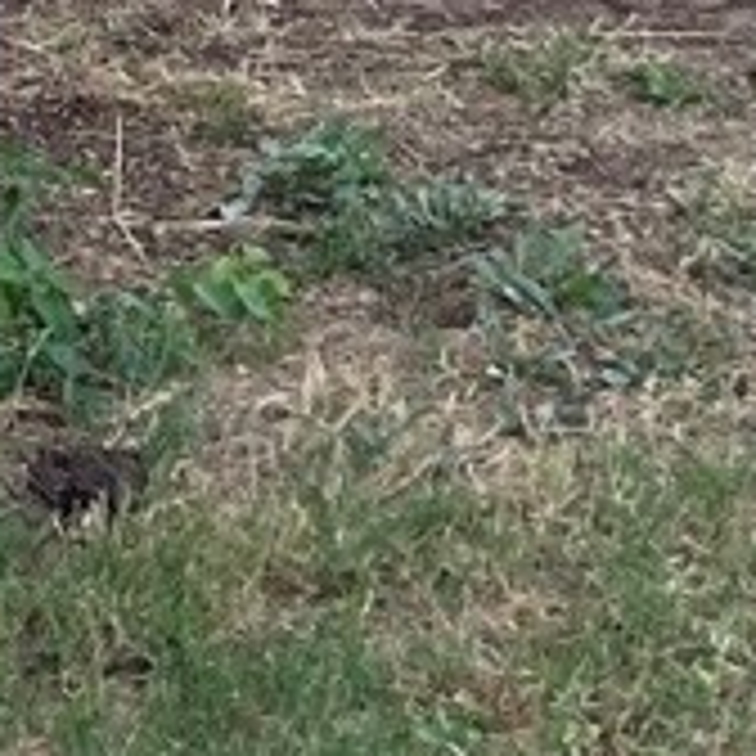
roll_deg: -1.9
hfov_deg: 8.3
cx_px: -94
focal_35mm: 210
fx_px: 5189
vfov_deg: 7.5
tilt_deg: -3.4
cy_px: -1332
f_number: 1.5
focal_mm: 5.7
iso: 50
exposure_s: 1/2299
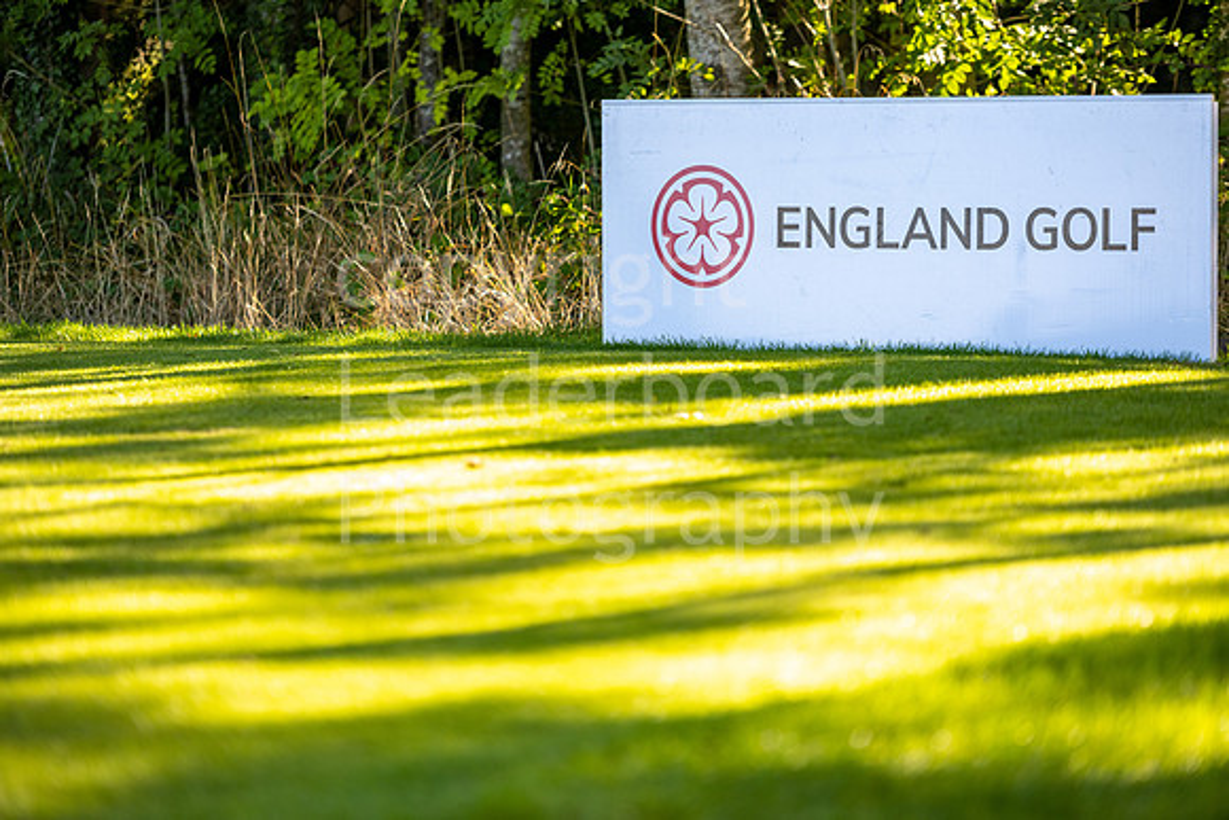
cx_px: 614
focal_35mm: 150
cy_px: 410
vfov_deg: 9.2
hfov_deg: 13.7
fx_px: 5122
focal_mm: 150
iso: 200
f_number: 3.2
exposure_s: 1/1000
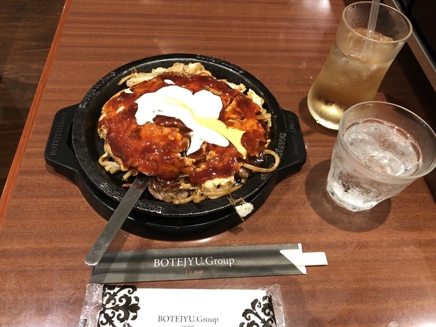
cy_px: 164
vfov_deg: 49.7
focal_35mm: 28
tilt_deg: -55.3
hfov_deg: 63.4
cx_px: 218
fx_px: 353
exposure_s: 1/13
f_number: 1.8
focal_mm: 3.99
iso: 100
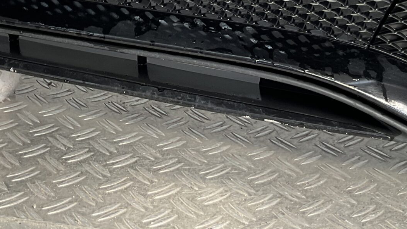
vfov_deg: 14.6
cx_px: 74
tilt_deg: -11.9
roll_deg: -2.0
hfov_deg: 26.9
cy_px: -115
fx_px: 831
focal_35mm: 77
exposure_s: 1/225
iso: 16
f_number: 1.8
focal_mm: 3
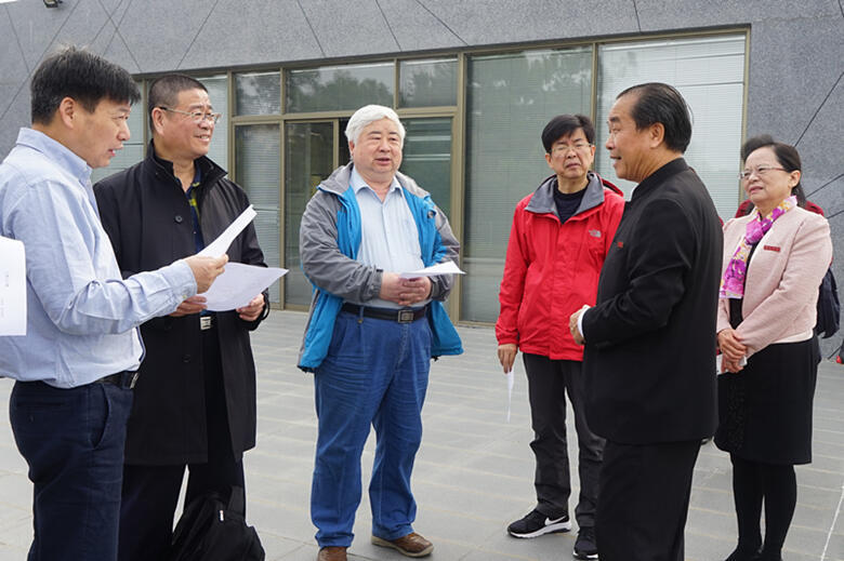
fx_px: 867
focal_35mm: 37
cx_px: 422
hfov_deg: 51.9
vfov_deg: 35.9
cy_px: 280
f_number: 8
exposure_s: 1/80
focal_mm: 25
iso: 100
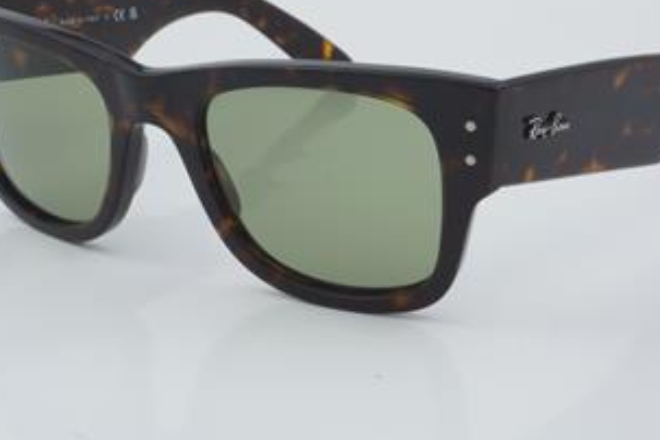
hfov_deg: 20.6
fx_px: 1815
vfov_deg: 13.8
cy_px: 157
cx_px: 355
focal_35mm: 99
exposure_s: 1/3
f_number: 32
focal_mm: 50
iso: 100
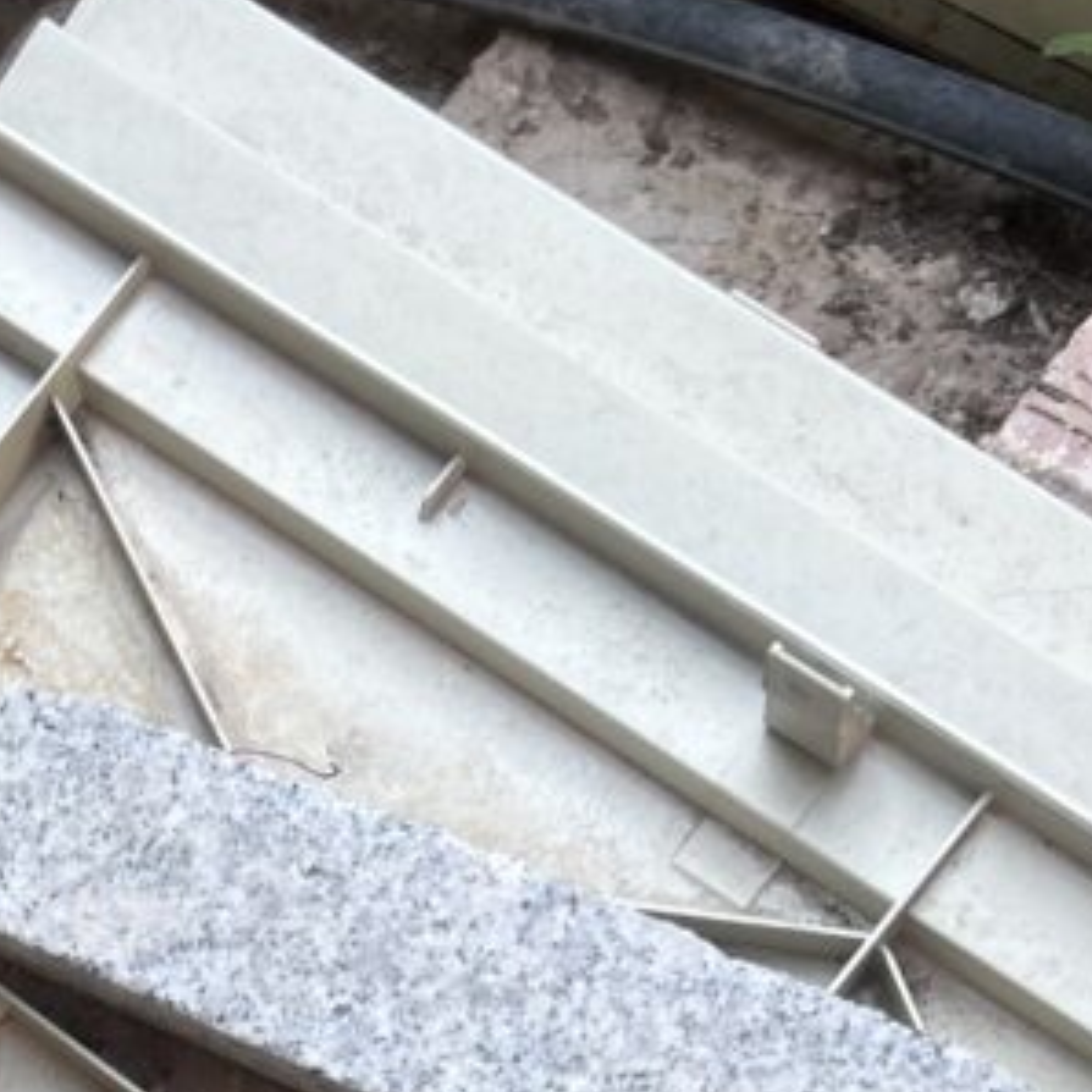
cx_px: -59
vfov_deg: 19.4
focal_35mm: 79
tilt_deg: -73.3
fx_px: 2820
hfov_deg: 21.0
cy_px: 1587
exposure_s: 1/352
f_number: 1.5
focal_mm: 5.7
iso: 50
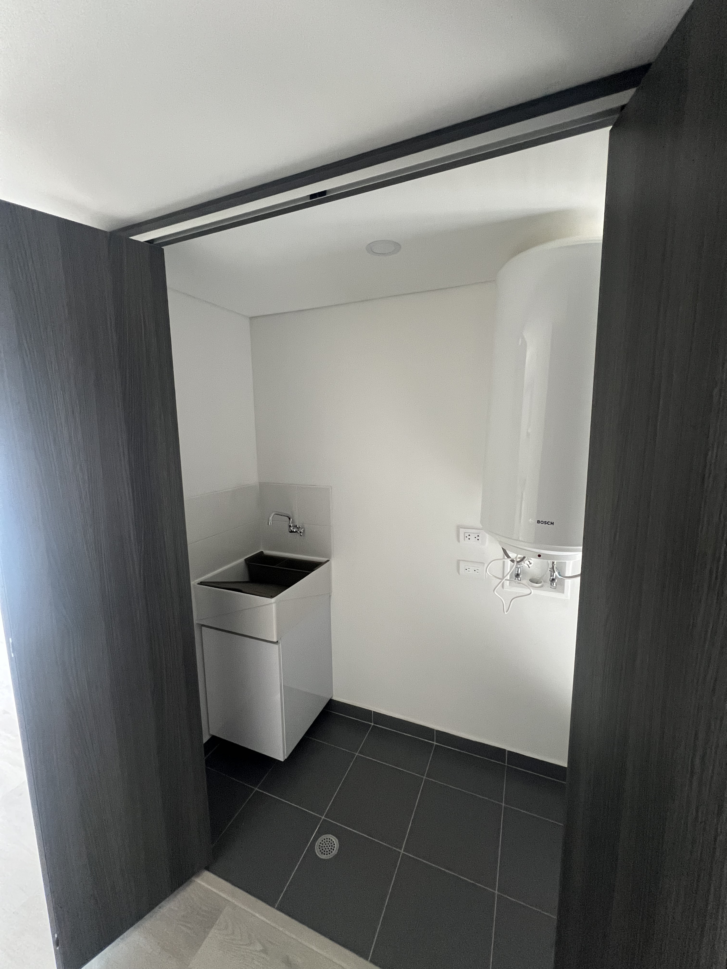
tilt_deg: -7.9
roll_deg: +1.0
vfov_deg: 106.2
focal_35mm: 13
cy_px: 484
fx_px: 364
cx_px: 364
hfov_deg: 89.9
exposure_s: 1/60
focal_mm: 1.57
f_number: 1.8
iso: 400
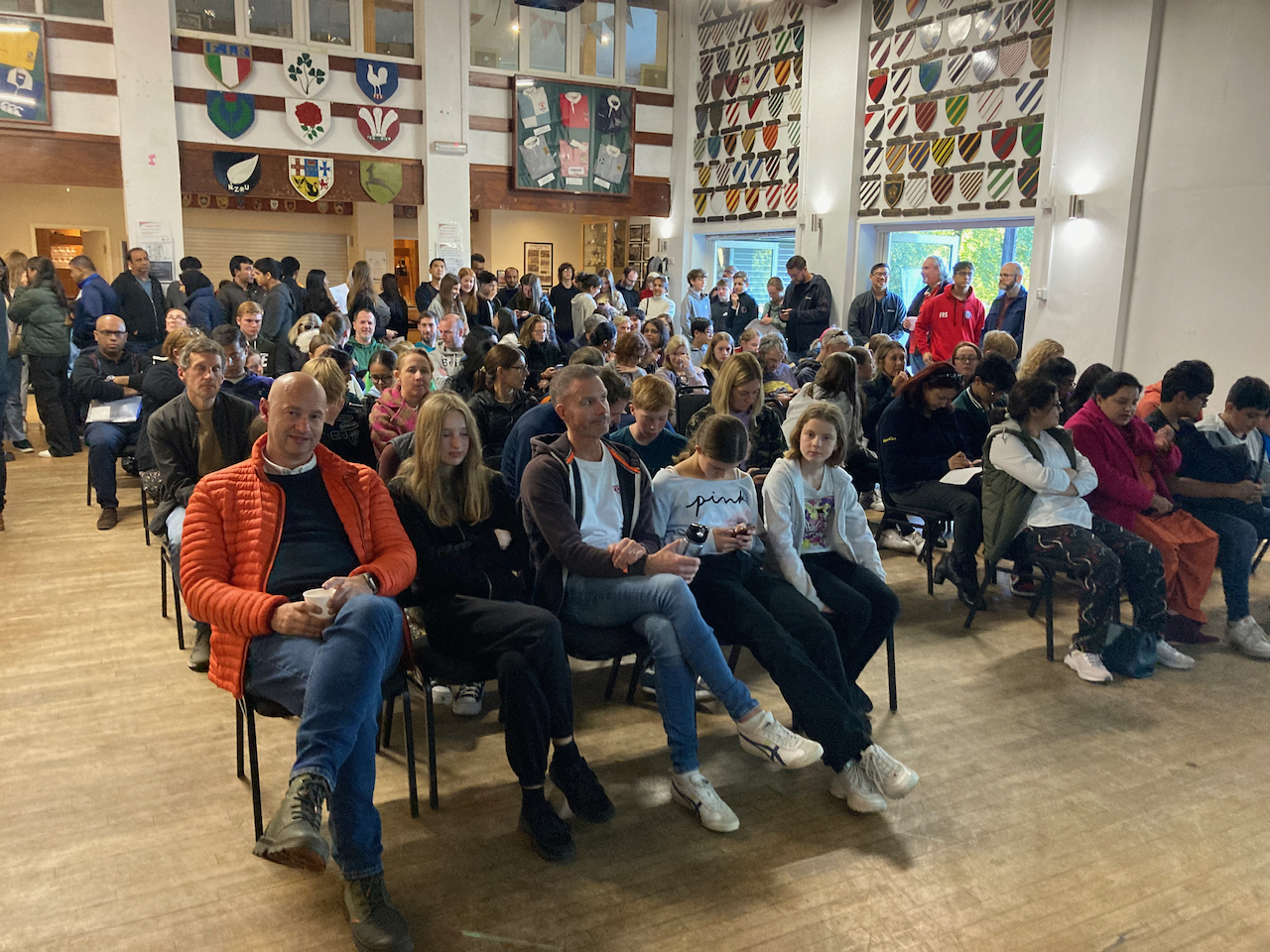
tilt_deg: -9.0
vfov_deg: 49.7
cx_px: 635
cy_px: 476
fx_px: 1027
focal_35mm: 28
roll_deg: -1.0
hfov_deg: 63.4
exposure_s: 1/33
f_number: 1.8
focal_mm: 3.99
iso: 400
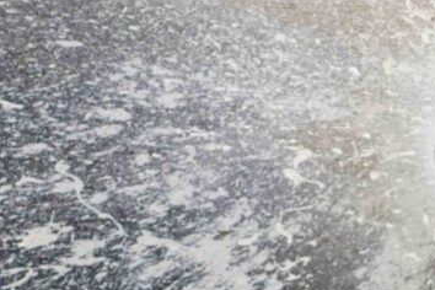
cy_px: 189
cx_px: 441
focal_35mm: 198
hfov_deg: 10.3
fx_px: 2392
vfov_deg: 6.9
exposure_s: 1/400
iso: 320
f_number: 2.8
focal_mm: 35
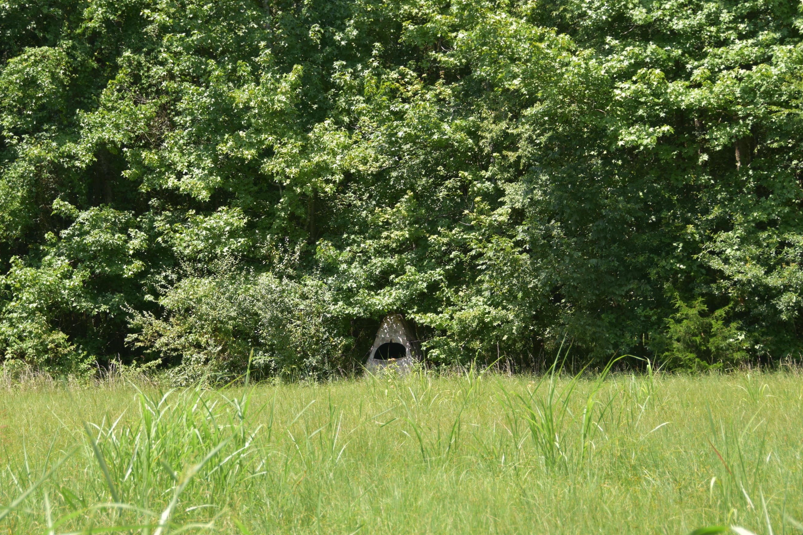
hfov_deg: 19.3
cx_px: 358
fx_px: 2364
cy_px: 264
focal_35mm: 106
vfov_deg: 12.9
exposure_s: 1/500
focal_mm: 62
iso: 200
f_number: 4.8
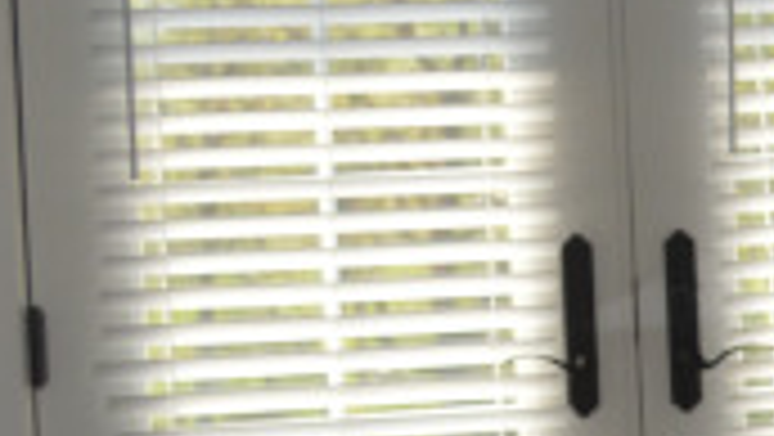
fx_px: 4600
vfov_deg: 5.4
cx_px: 2102
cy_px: 137
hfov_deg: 8.5
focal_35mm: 224
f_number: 4
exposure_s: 1/125
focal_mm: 24
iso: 110
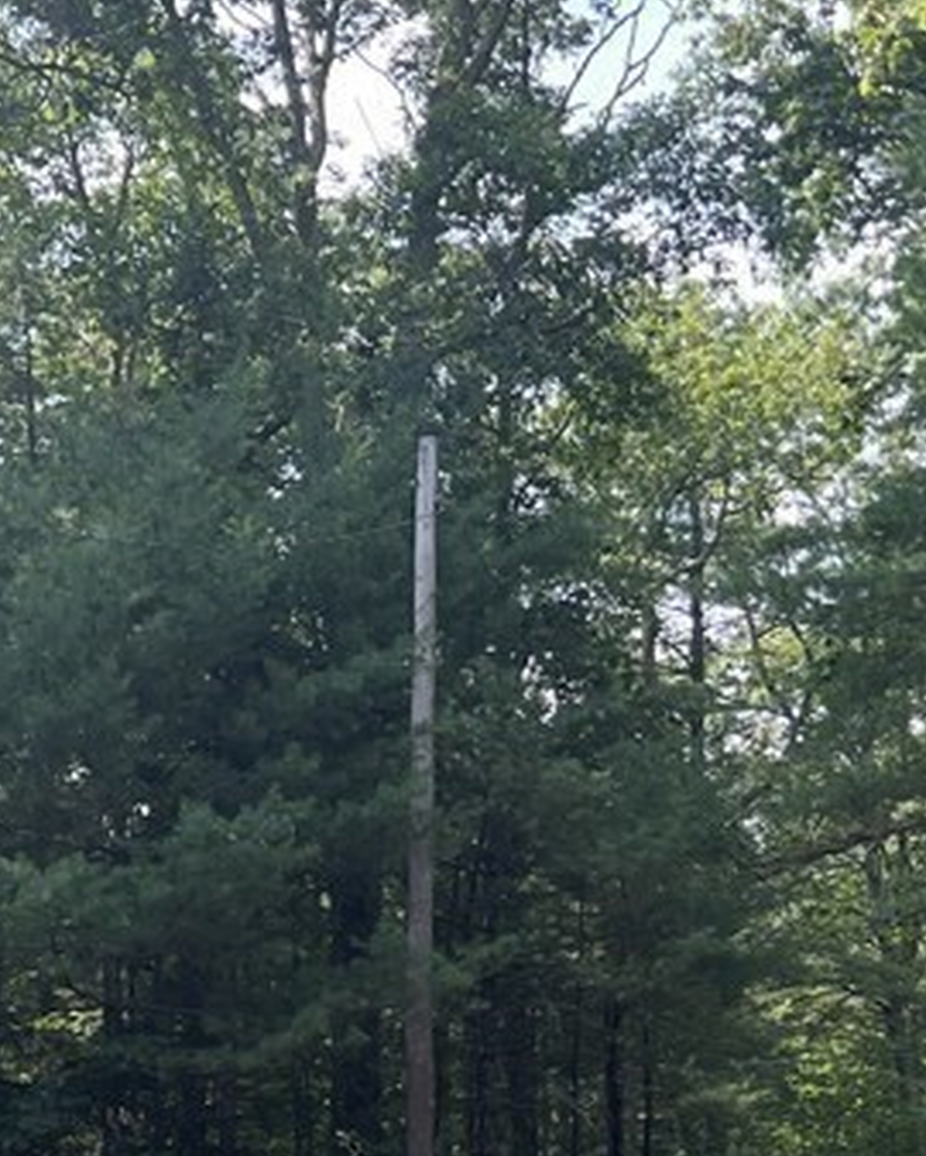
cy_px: 1063
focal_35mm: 77
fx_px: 2635
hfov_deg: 19.8
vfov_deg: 24.0
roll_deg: +0.4
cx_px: 264
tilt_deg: +5.8
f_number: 1.5
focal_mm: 5.7
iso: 50
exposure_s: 1/621
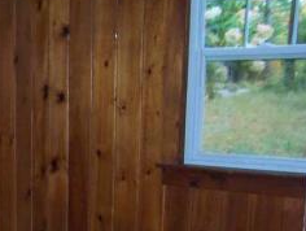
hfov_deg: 22.4
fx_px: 717
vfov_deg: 17.5
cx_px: -52
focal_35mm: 81
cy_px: 266
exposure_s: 1/60
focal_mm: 5.5
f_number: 2.8
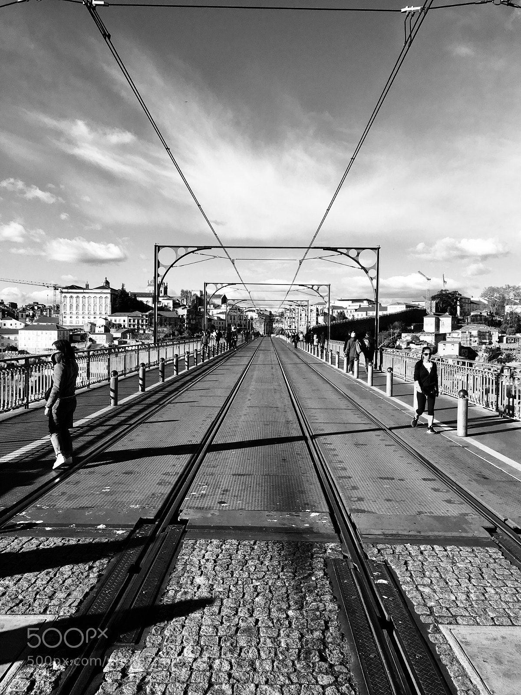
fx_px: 582
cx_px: 260
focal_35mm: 29
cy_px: 348
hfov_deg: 48.2
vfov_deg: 61.7
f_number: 2.2
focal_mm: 4.15
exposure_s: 1/1570
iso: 25
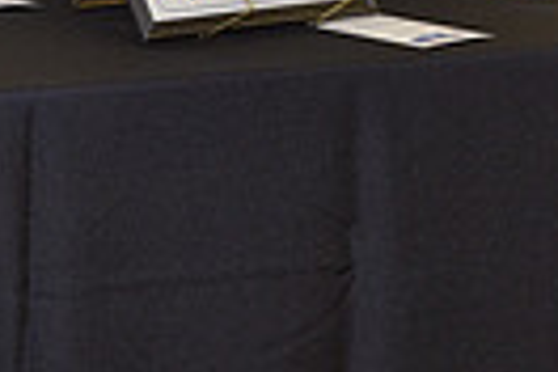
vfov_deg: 5.3
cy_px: -429
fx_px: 3937
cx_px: -452
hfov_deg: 7.8
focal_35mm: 254
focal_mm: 58
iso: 200
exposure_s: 1/60
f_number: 5
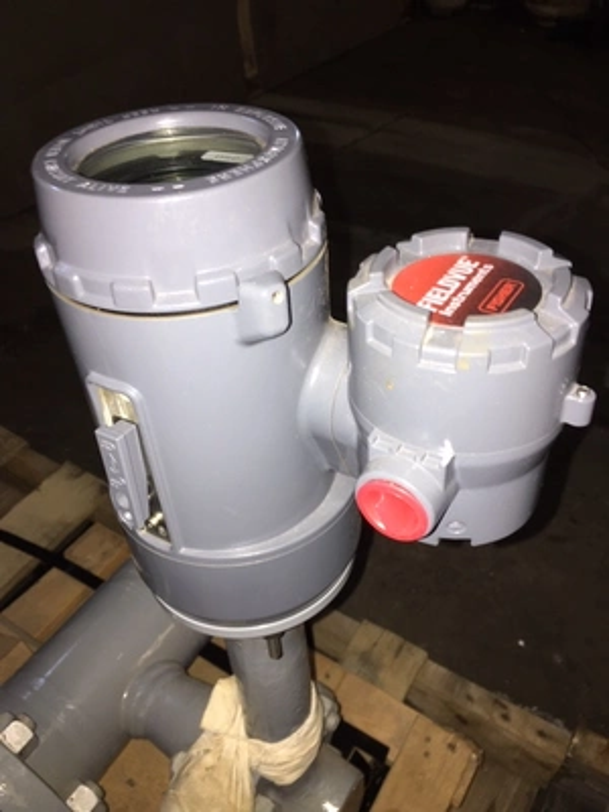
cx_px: 304
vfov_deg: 61.7
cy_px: 406
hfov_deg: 48.2
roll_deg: +0.7
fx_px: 680
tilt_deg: -40.9
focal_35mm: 29
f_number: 2.2
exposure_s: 1/16
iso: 32
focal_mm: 4.15
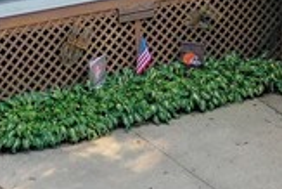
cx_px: 220
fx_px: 1458
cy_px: -120
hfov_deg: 11.0
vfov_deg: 7.2
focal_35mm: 186
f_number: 3.2
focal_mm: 10.26
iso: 100
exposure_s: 1/50
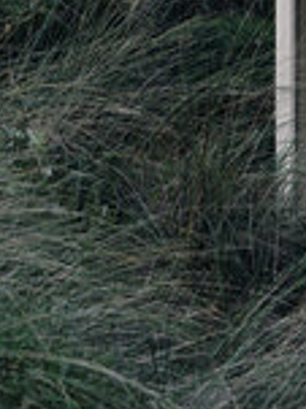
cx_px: 542
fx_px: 4462
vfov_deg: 5.2
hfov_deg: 3.9
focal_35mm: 378
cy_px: -87
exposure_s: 1/80
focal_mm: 120
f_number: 5.6
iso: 800
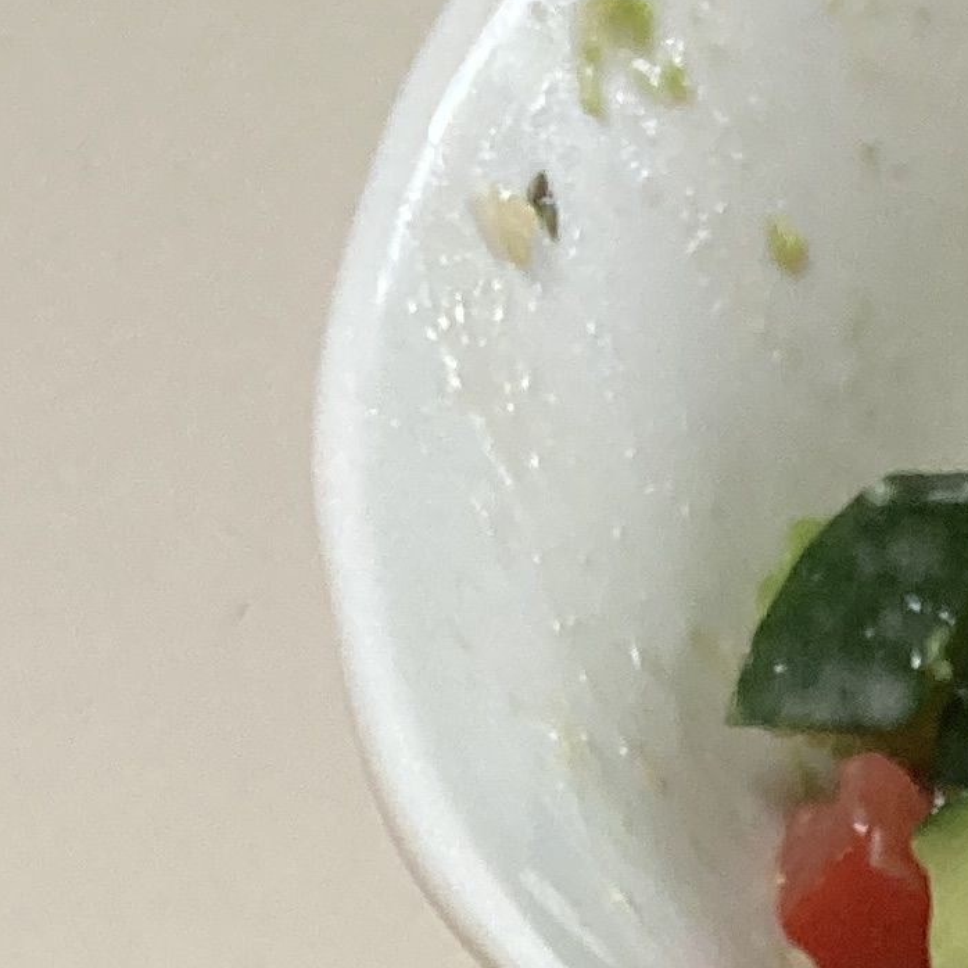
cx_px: 1197
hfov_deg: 11.9
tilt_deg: -64.3
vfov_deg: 10.3
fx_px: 4524
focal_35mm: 143
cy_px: 2434
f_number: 1.8
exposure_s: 1/50
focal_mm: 3.99
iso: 200
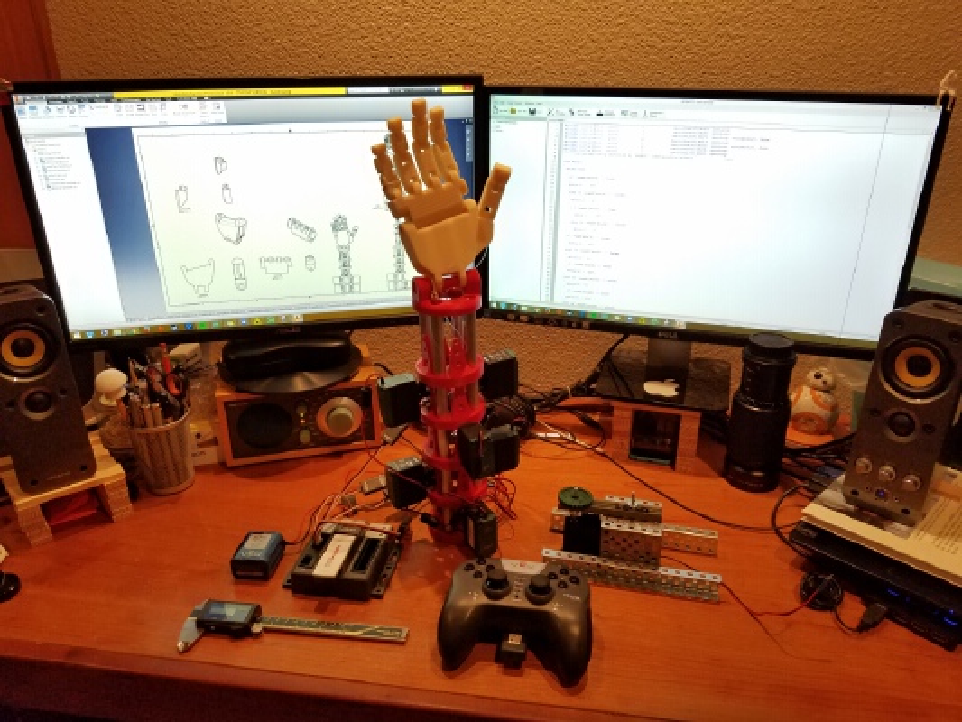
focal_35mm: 26
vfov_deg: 53.1
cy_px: 361
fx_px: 723
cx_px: 481
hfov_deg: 67.3
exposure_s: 1/50
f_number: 1.7
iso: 100
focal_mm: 4.2
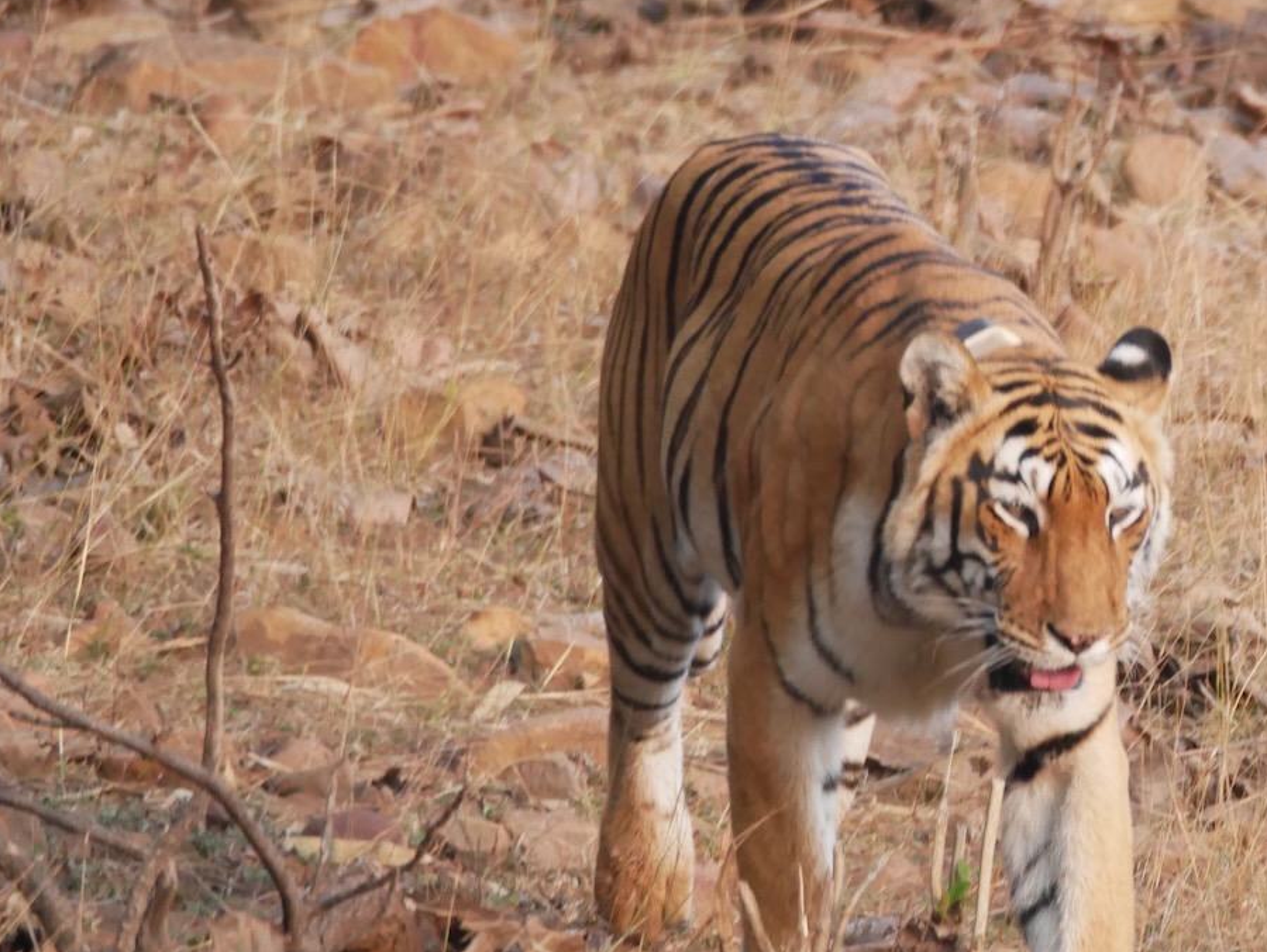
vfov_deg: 1.7
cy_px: 530
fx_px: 31287
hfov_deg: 2.3
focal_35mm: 854
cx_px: 891
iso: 1600
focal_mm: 300
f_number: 6.7
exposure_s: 1/640
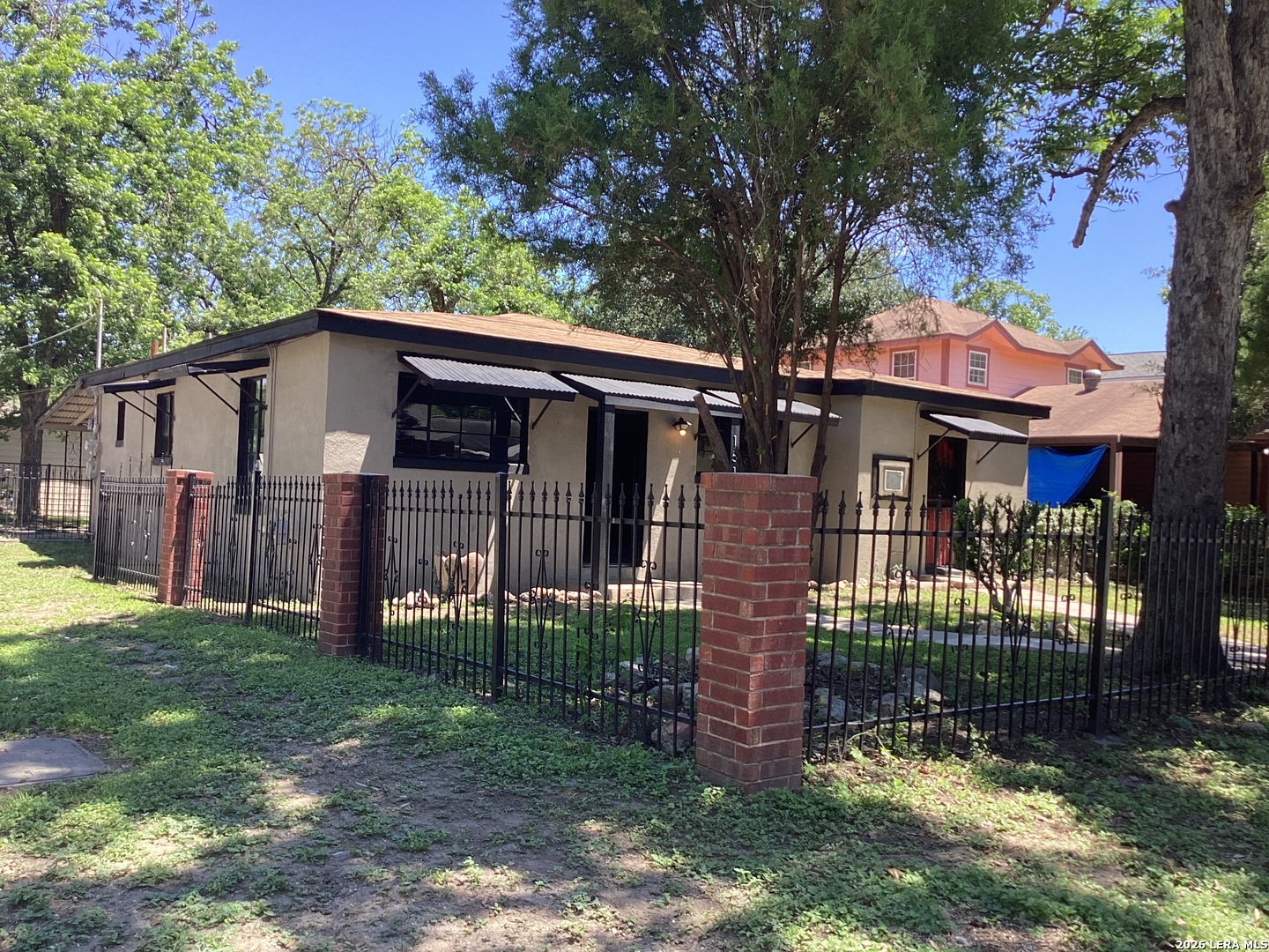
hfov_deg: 58.4
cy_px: 476
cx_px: 634
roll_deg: -1.9
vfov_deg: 45.4
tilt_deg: -1.0
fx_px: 1136
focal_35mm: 31
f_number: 2.4
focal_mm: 3.3
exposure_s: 1/206
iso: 25
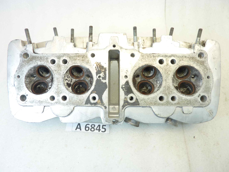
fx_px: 165
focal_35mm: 25
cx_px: 114
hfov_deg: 69.4
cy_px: 86
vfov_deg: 54.9
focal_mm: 4.1
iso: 80
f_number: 3.3
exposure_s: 1/20
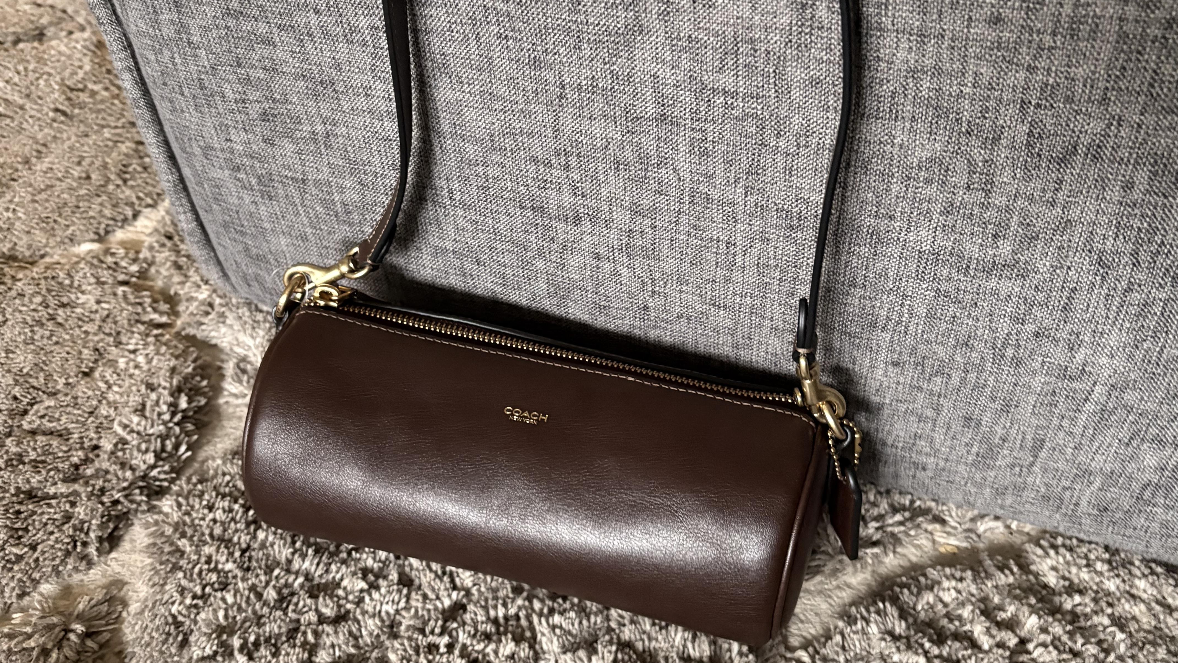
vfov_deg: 31.2
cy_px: 332
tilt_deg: -42.8
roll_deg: +3.7
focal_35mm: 38
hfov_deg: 52.8
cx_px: 591
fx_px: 1187
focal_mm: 5.96
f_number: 1.6
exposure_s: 1/31
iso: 640
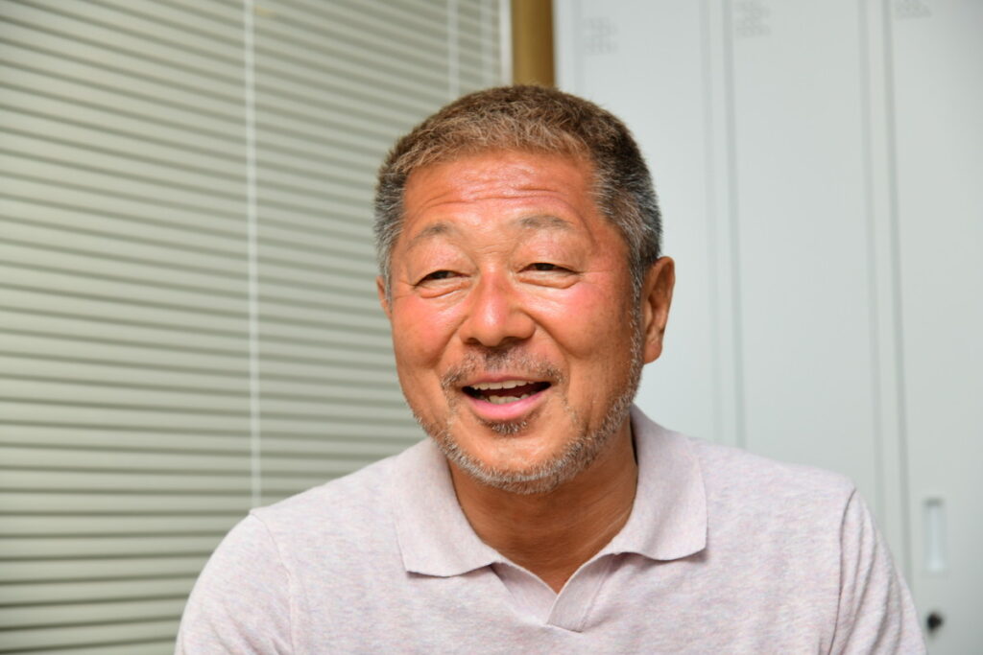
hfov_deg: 20.8
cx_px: 492
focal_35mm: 98
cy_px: 328
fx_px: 2676
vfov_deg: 14.0
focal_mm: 98
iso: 400
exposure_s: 1/125
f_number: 6.3
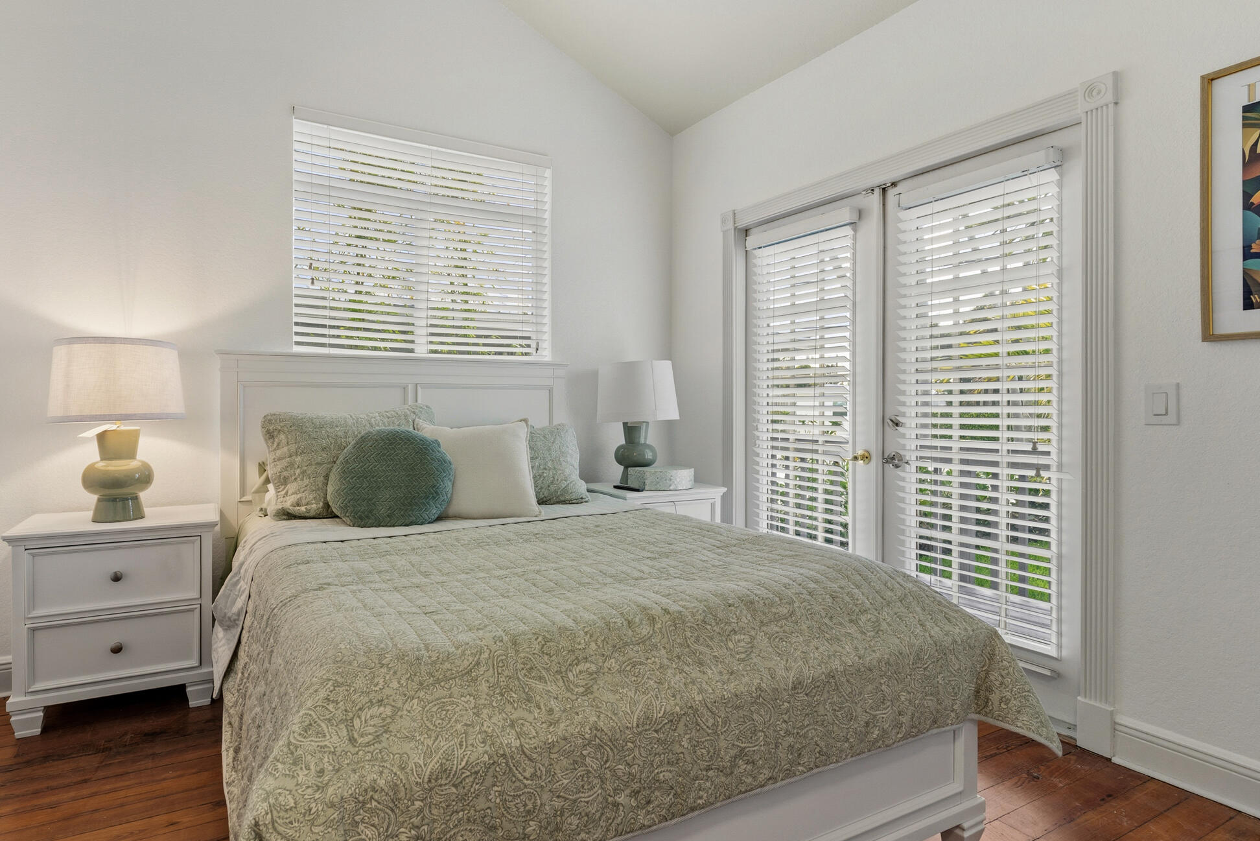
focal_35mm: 18
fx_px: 630
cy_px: 421
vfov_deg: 67.4
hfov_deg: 89.3
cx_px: 530
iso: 250
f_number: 9
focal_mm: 14
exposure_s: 1/2
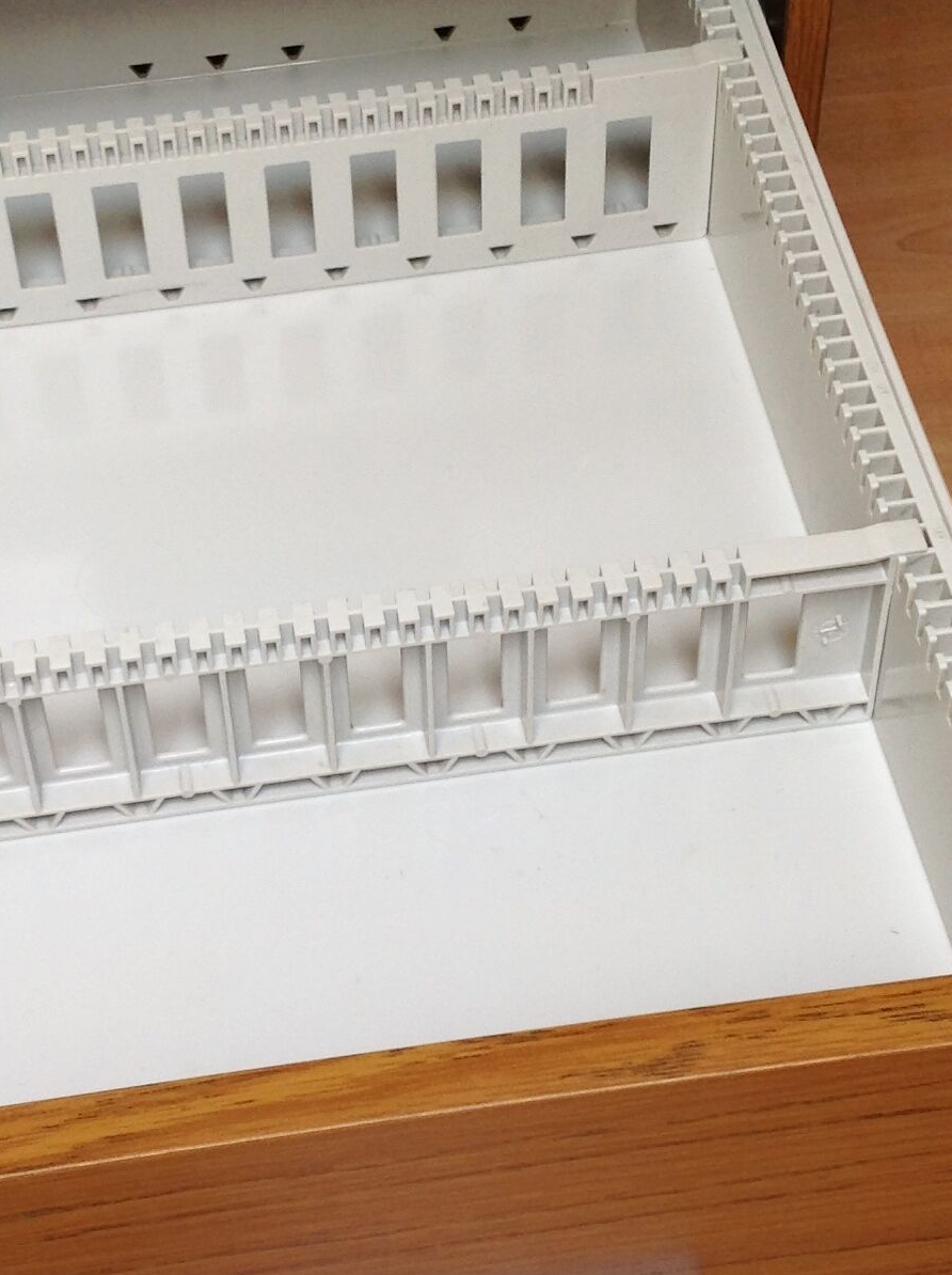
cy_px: 607
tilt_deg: -46.2
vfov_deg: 25.7
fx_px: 2794
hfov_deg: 19.3
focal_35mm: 76
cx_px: 365
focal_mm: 4.28
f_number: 2.4
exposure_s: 1/24
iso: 50
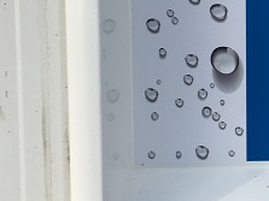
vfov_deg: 13.6
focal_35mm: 104
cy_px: -70
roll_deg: +0.1
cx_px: 324
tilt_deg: -3.7
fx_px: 808
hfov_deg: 18.0
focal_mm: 4.15
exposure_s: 1/452
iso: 25
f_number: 2.2
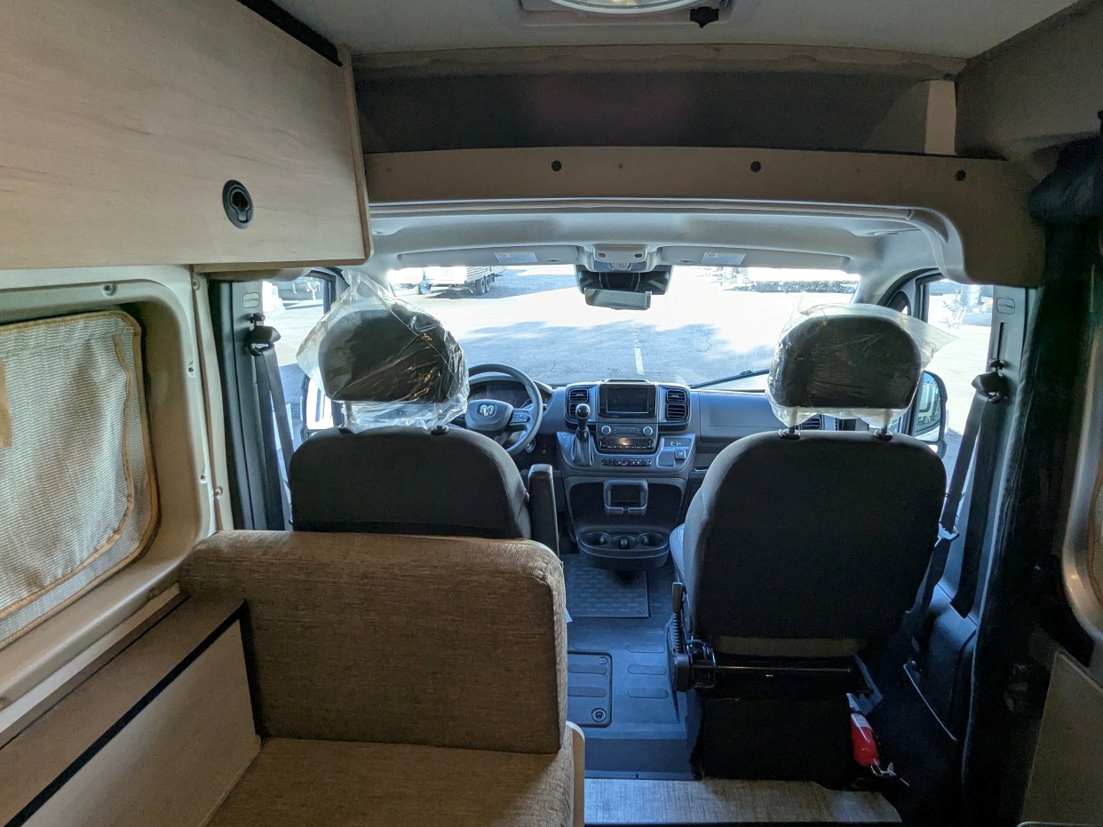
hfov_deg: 87.6
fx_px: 573
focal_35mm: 18
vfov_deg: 71.5
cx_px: 596
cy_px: 388
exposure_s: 1/143
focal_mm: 2.35
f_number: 2.2
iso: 100
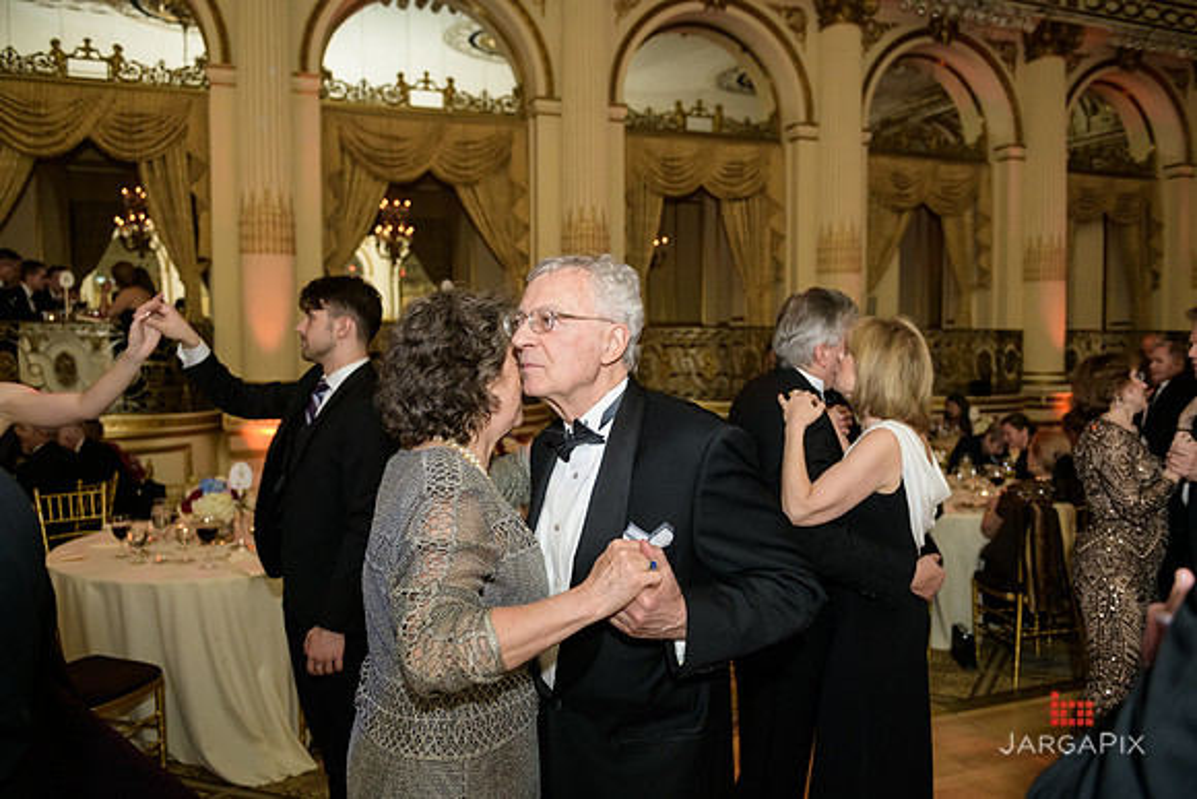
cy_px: 400
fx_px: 898
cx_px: 598
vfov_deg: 48.0
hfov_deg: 67.4
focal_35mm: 27
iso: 1600
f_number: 3.2
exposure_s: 1/100
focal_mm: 27
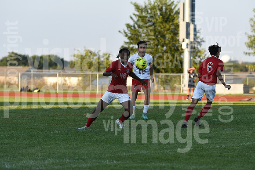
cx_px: 128
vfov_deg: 6.8
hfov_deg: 10.2
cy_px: 85
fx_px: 1435
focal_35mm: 202
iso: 360
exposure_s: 1/1250
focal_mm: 135
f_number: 4
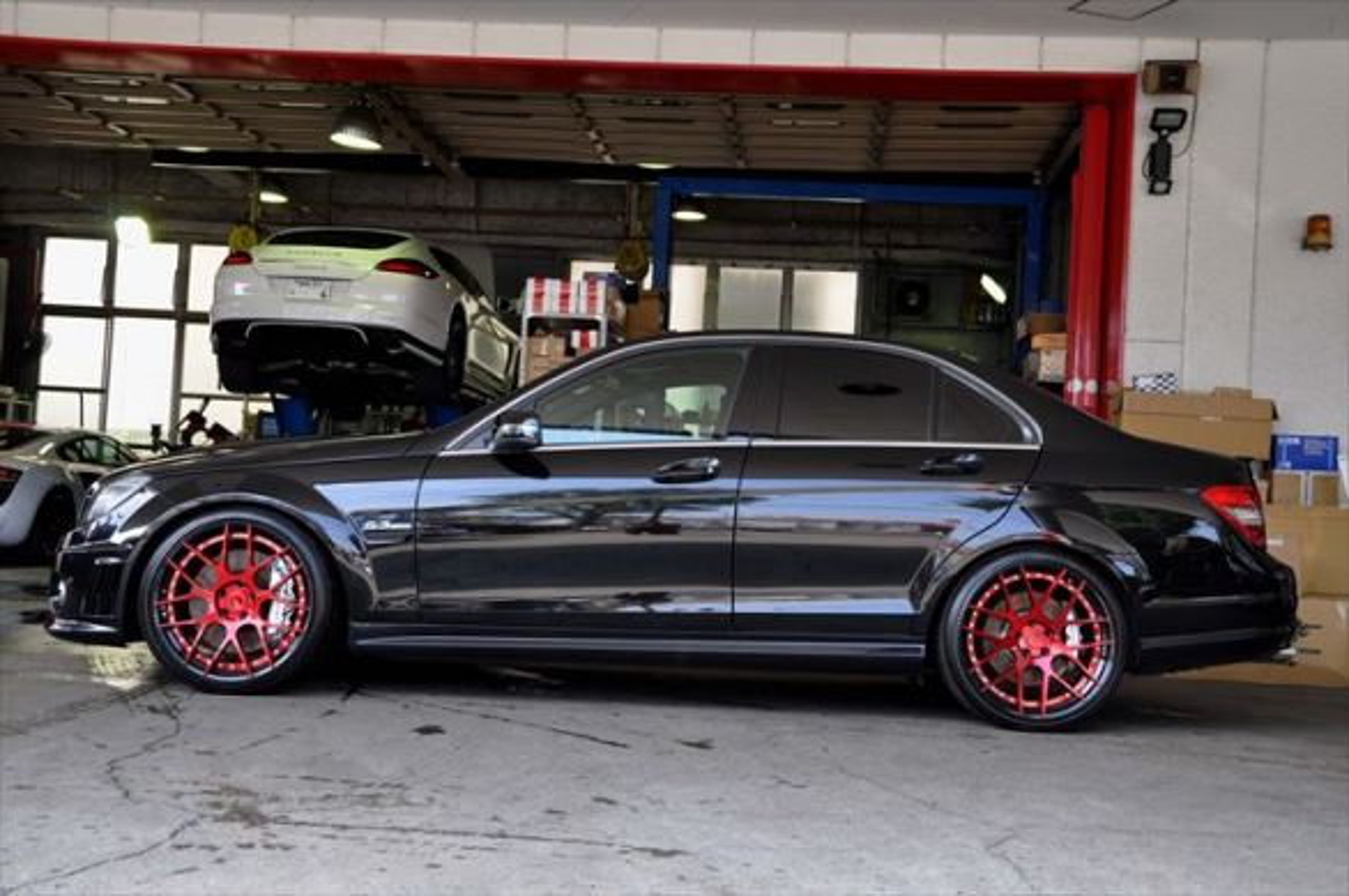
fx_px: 1572
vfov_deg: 31.8
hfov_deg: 46.5
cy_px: 448
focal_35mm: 42
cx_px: 674
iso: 200
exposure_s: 1/50
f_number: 7.1
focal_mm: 28
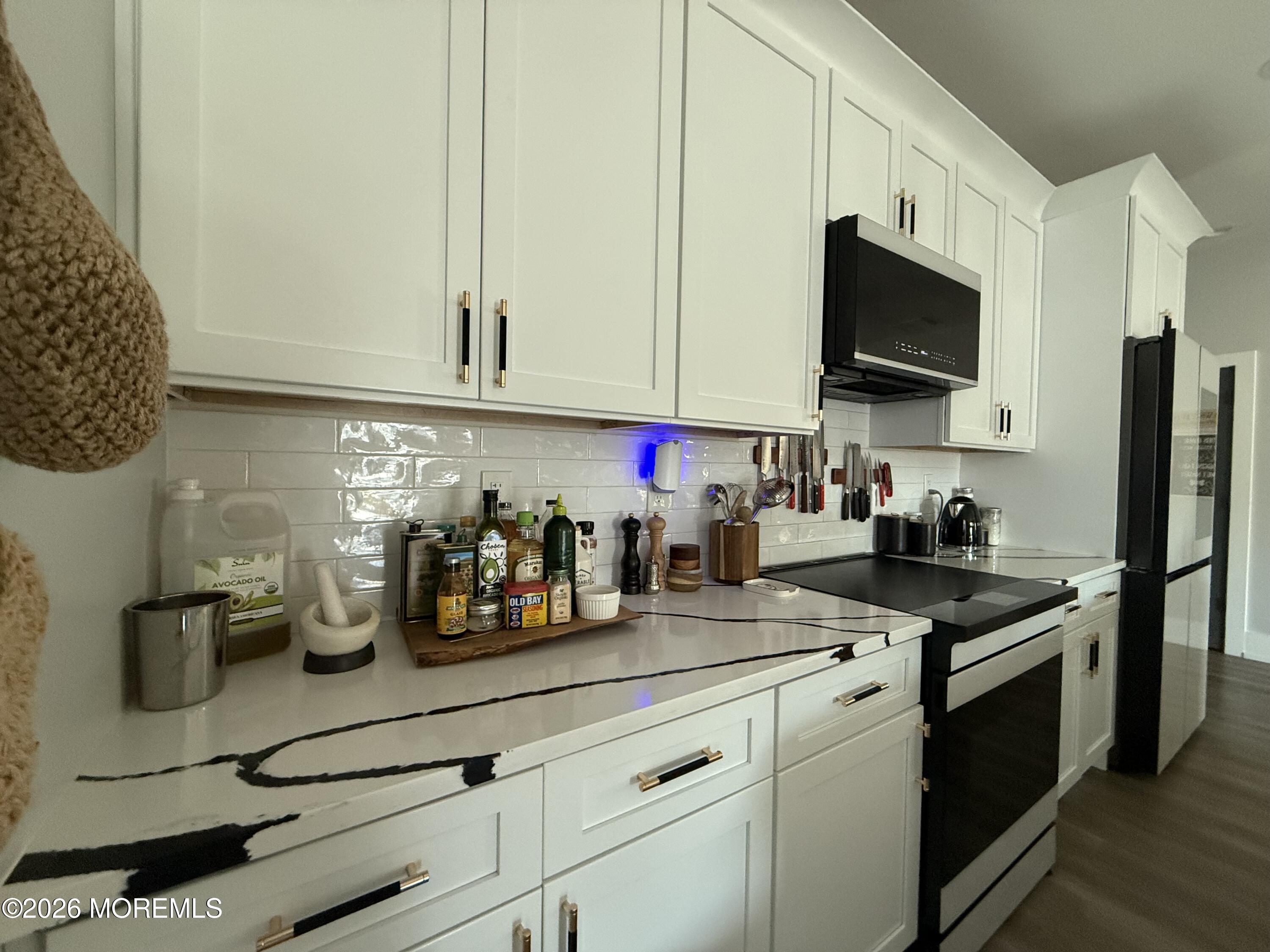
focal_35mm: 14
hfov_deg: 102.1
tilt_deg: -1.5
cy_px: 476
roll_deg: -1.3
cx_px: 635
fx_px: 514
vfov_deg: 85.7
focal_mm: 2.22
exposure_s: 1/60
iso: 500
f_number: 2.2
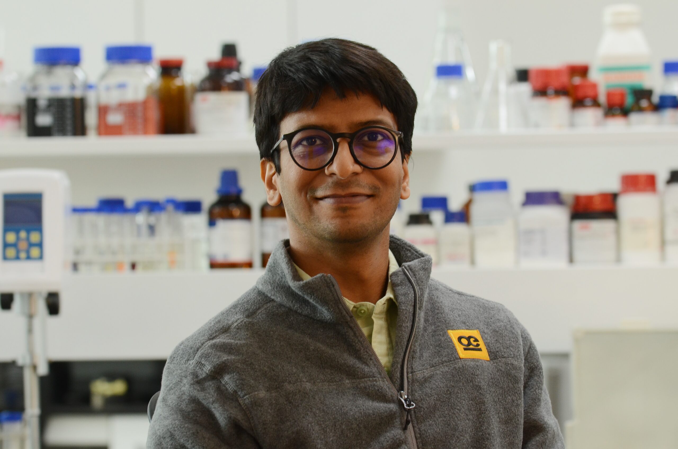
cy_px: 224
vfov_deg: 7.0
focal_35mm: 195
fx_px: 3665
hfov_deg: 10.6
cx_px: 339
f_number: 5
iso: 640
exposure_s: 1/80
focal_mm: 130
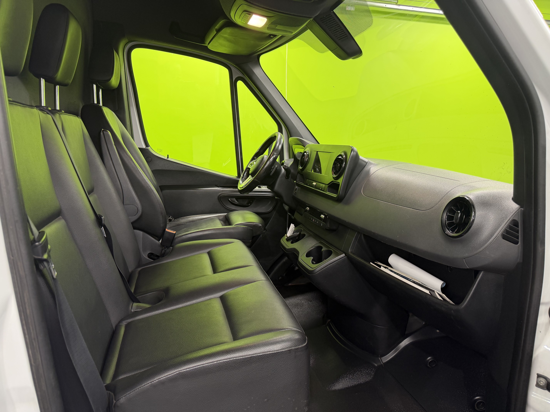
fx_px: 381
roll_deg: -0.1
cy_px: 206
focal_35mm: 24
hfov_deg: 71.6
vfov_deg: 56.8
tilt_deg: -10.0
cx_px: 275
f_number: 1.78
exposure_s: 1/50
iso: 125
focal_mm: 6.76
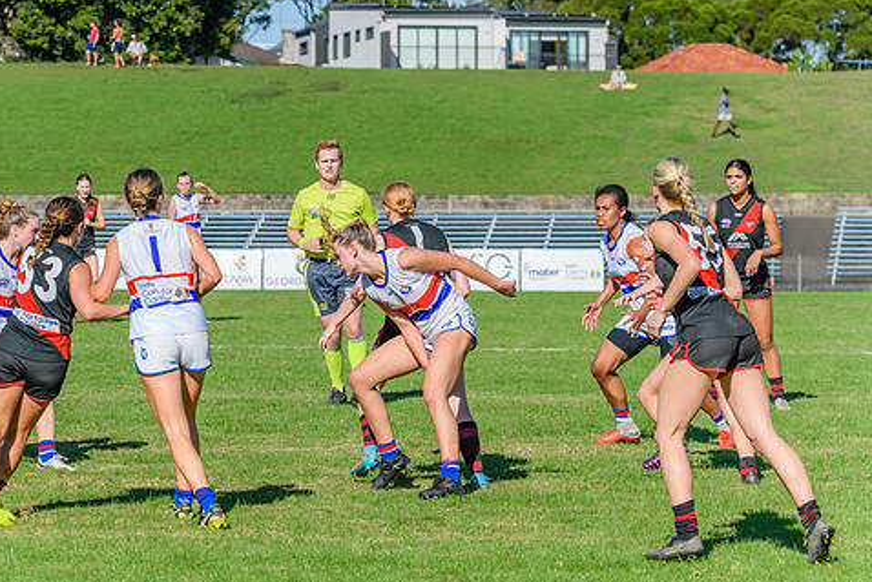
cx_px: 354
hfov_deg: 11.3
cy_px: 247
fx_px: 4410
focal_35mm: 182
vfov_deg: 7.5
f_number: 10
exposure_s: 1/1600
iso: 640
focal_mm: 150
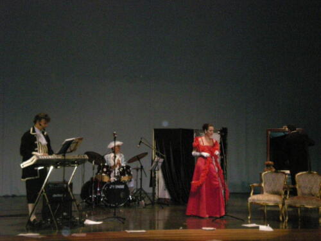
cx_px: 160
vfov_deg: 19.9
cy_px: 120
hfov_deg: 26.3
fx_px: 686
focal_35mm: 74
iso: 800
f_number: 4.6
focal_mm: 12.3
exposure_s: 1/120
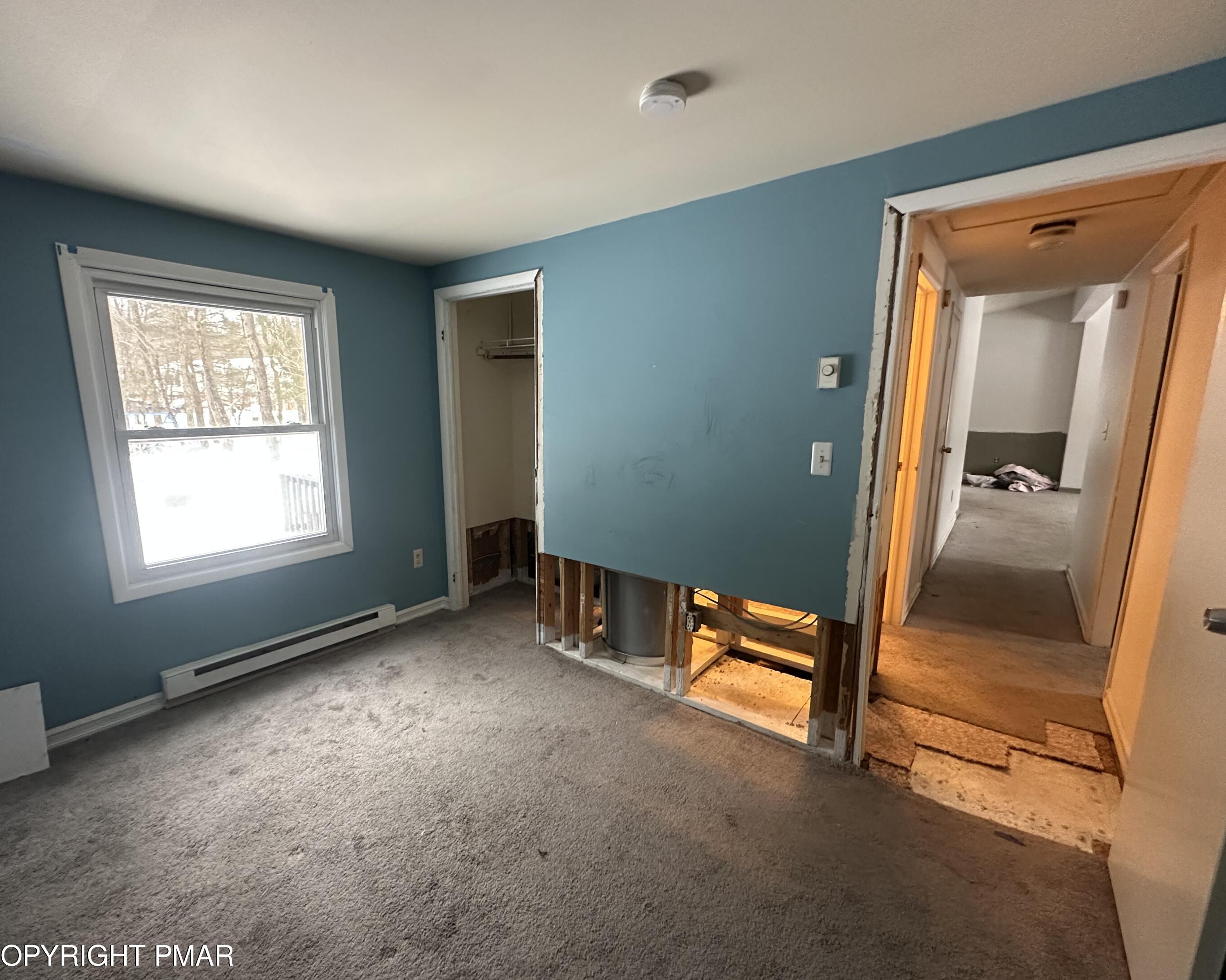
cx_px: 559
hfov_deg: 96.6
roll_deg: +1.2
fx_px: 544
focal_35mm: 15
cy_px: 498
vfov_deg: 84.0
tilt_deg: -9.9
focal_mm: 2.22
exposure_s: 1/60
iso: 640
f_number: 2.2
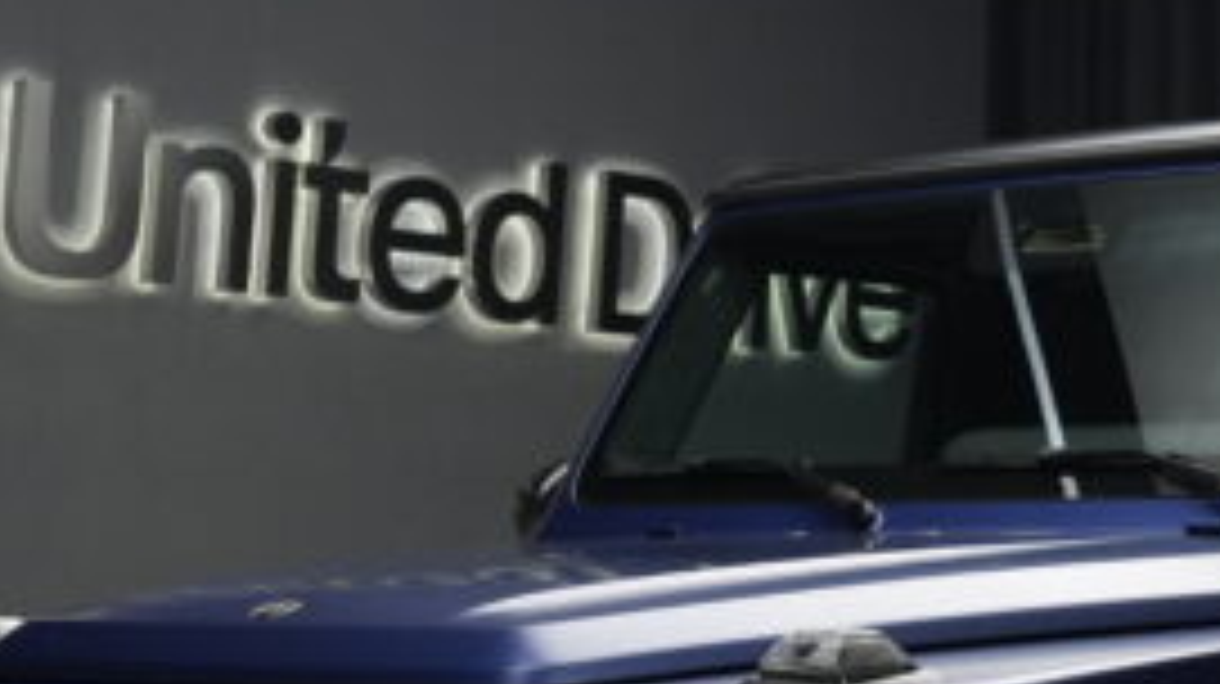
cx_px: 999
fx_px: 3362
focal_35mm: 104
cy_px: 765
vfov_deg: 11.4
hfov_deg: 20.3
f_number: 4.5
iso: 2000
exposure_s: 1/60
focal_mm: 35
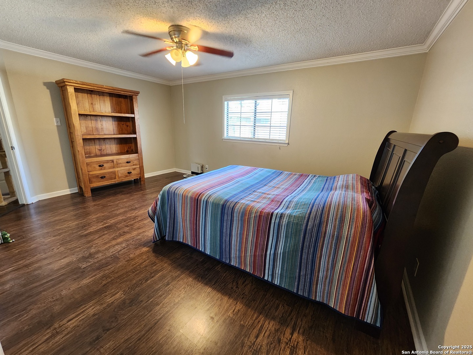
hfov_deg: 106.2
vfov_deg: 89.9
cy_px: 178
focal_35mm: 13
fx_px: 178
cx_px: 236
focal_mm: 2.2
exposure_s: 1/40
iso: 320
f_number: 2.2
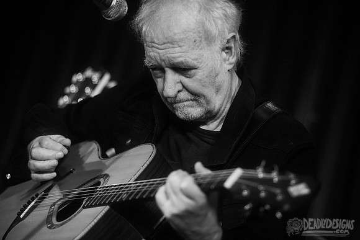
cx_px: 180
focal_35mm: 160
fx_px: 1600
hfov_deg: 12.8
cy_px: 120
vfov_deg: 8.6
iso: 2500
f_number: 3.2
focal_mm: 160
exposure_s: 1/200
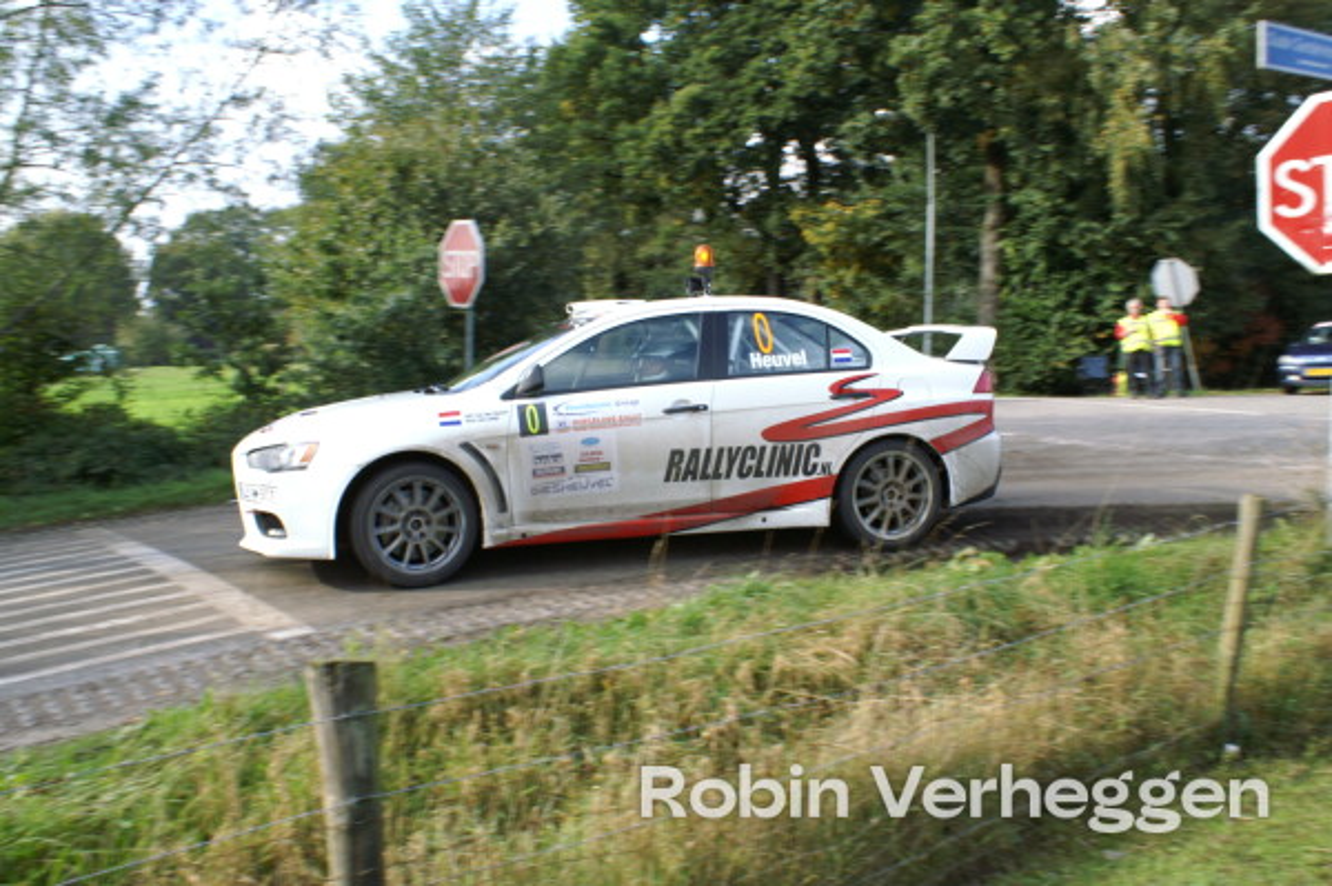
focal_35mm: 30
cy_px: 443
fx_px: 1109
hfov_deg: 62.0
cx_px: 666
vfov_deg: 43.5
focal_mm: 20
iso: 400
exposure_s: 1/200
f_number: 10
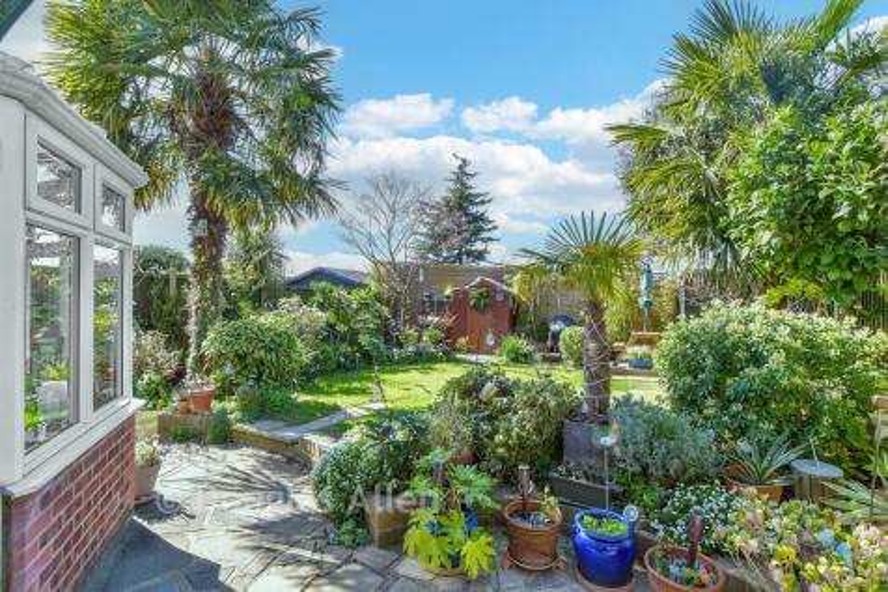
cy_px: 296
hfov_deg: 90.0
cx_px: 444
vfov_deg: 67.3
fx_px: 444
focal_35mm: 18
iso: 160
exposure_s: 1/60
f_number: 8
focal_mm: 12
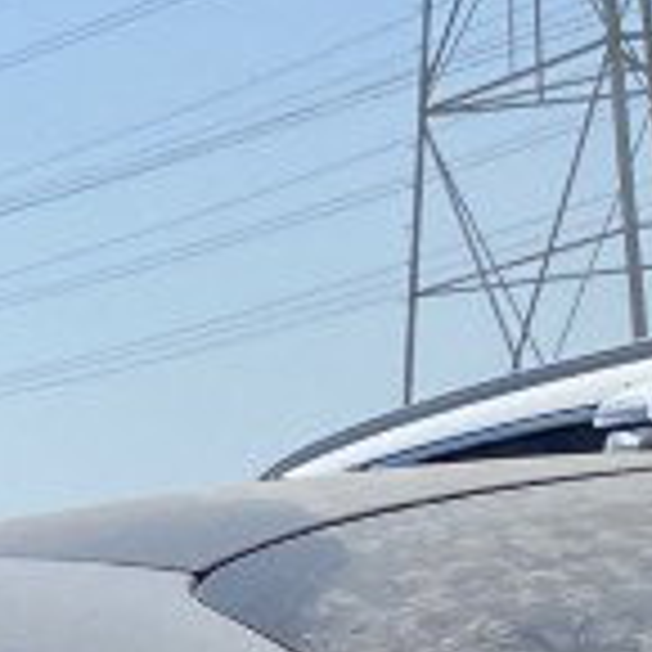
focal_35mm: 162
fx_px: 3452
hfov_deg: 10.5
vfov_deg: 9.5
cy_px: 1632
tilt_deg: -16.2
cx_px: -261
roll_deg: +16.4
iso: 32
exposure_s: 1/4115
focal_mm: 4.25
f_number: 1.8
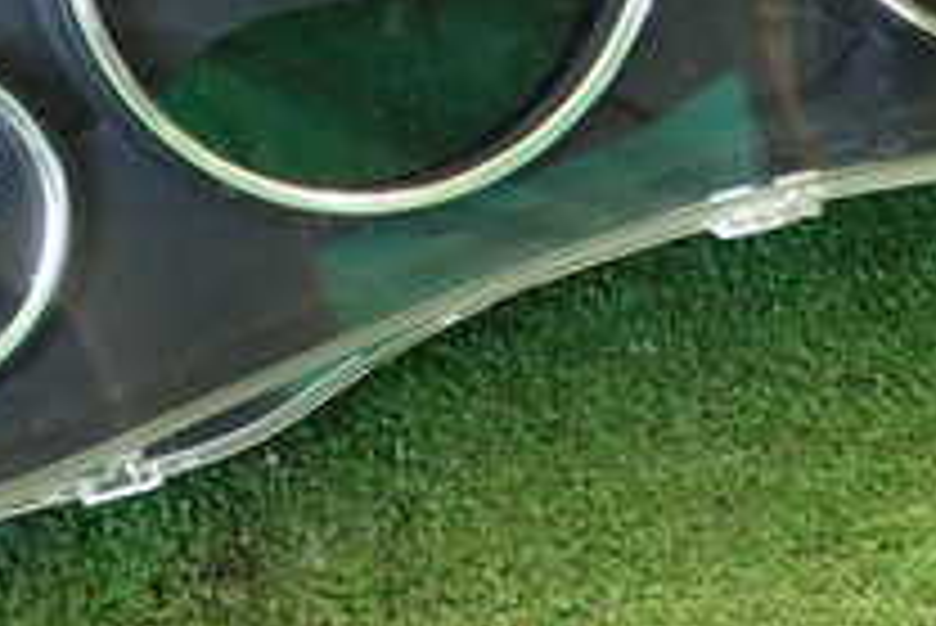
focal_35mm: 90
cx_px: 572
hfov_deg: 22.6
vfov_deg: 14.9
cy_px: -45
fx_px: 2342
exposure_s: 1/50
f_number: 2.3
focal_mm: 5.4
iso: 200
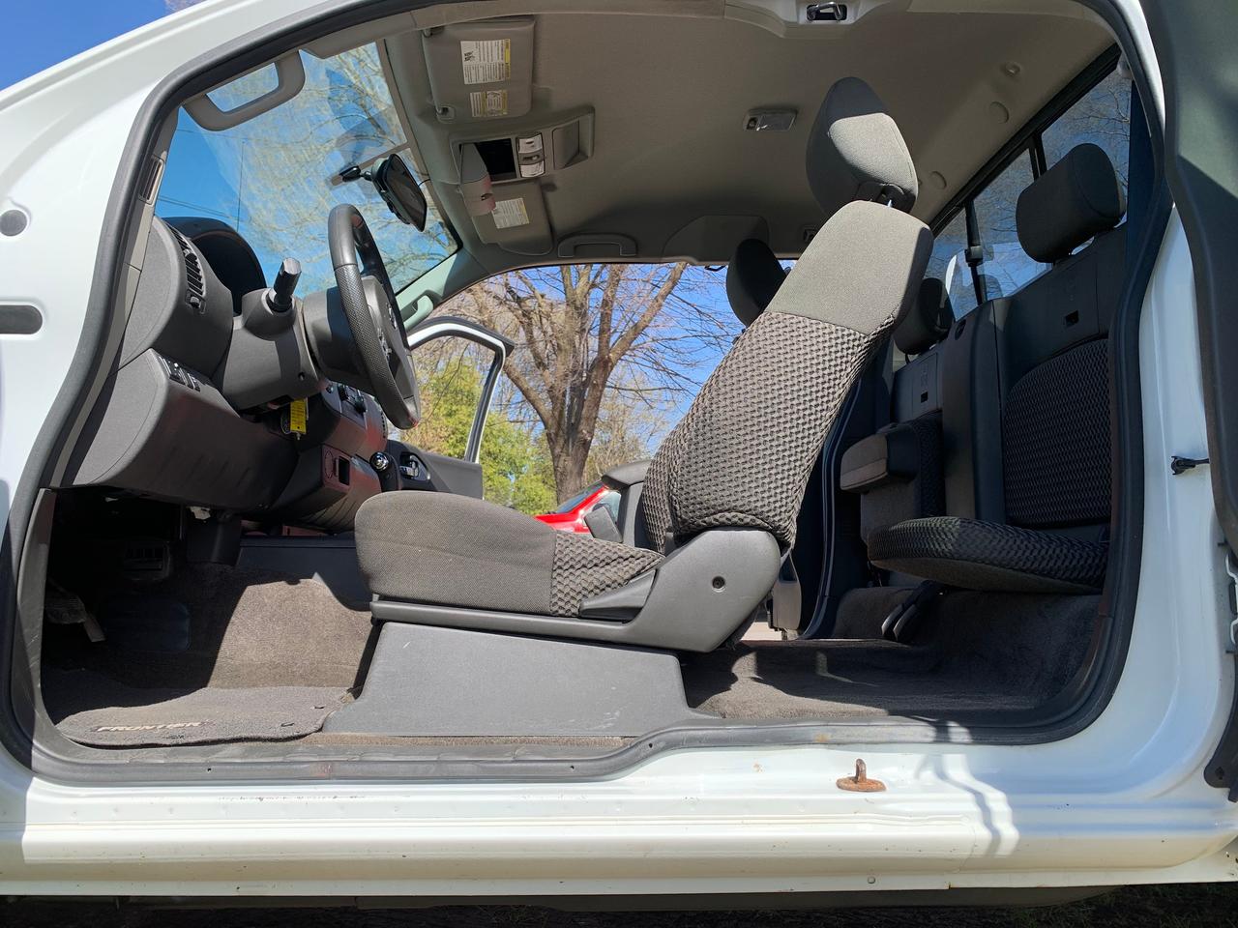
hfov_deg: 67.3
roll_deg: -0.6
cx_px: 619
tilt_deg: +1.5
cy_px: 464
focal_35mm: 26
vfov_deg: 53.1
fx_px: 930
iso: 25
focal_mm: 4.25
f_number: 1.8
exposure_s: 1/981
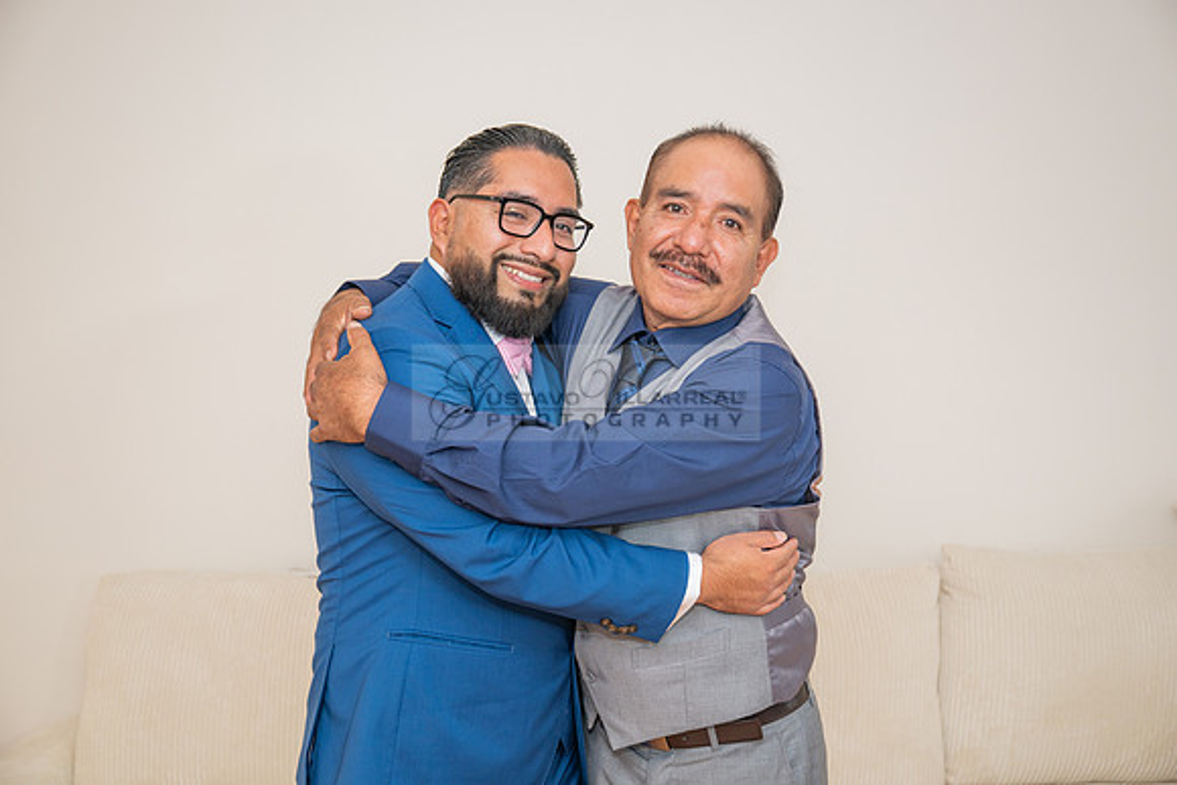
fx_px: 1406
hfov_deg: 45.4
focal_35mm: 43
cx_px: 588
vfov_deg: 31.2
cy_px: 392
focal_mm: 43
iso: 400
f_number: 3.5
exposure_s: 1/160
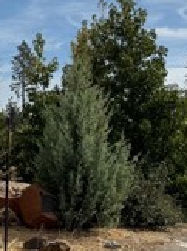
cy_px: -2
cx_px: 19
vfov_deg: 20.0
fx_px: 686
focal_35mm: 95
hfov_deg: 15.3
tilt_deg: +11.5
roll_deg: -1.3
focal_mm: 6.76
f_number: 1.78
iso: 80
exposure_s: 1/10417
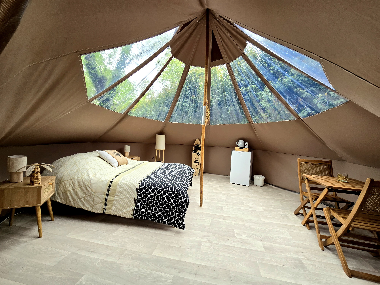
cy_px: 142
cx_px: 190
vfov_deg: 89.9
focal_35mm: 13
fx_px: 143
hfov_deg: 106.2
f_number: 2.2
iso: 50
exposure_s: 1/294
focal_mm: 2.2
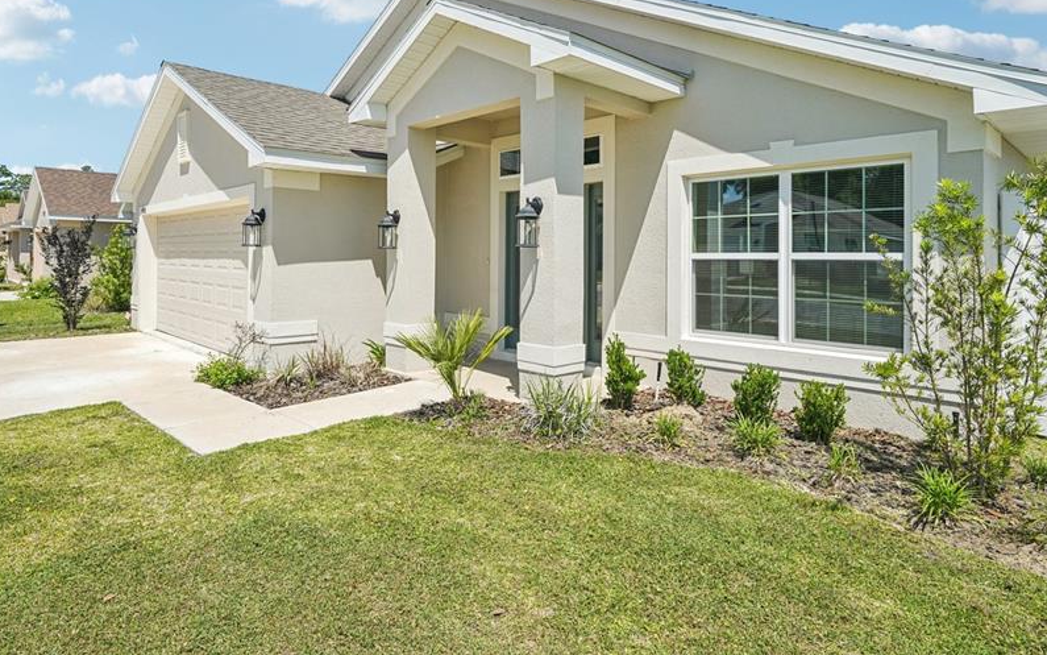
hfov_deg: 81.9
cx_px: 457
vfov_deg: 56.5
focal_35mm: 21
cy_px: 242
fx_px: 599
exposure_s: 1/200
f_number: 8
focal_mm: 16
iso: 50
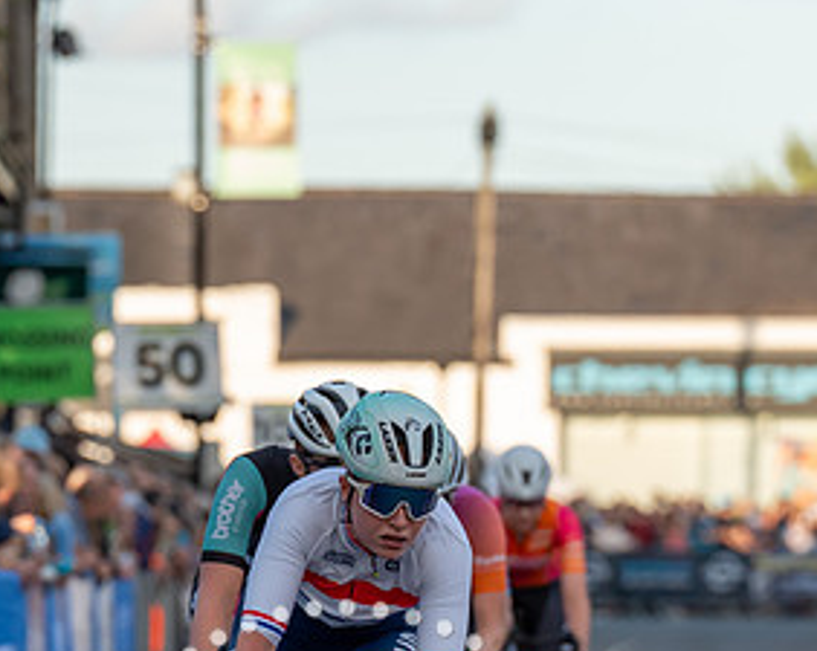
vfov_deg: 2.8
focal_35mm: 546
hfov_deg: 3.5
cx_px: 419
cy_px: 588
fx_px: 13189
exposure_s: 1/1000
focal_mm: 200
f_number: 5
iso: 1000
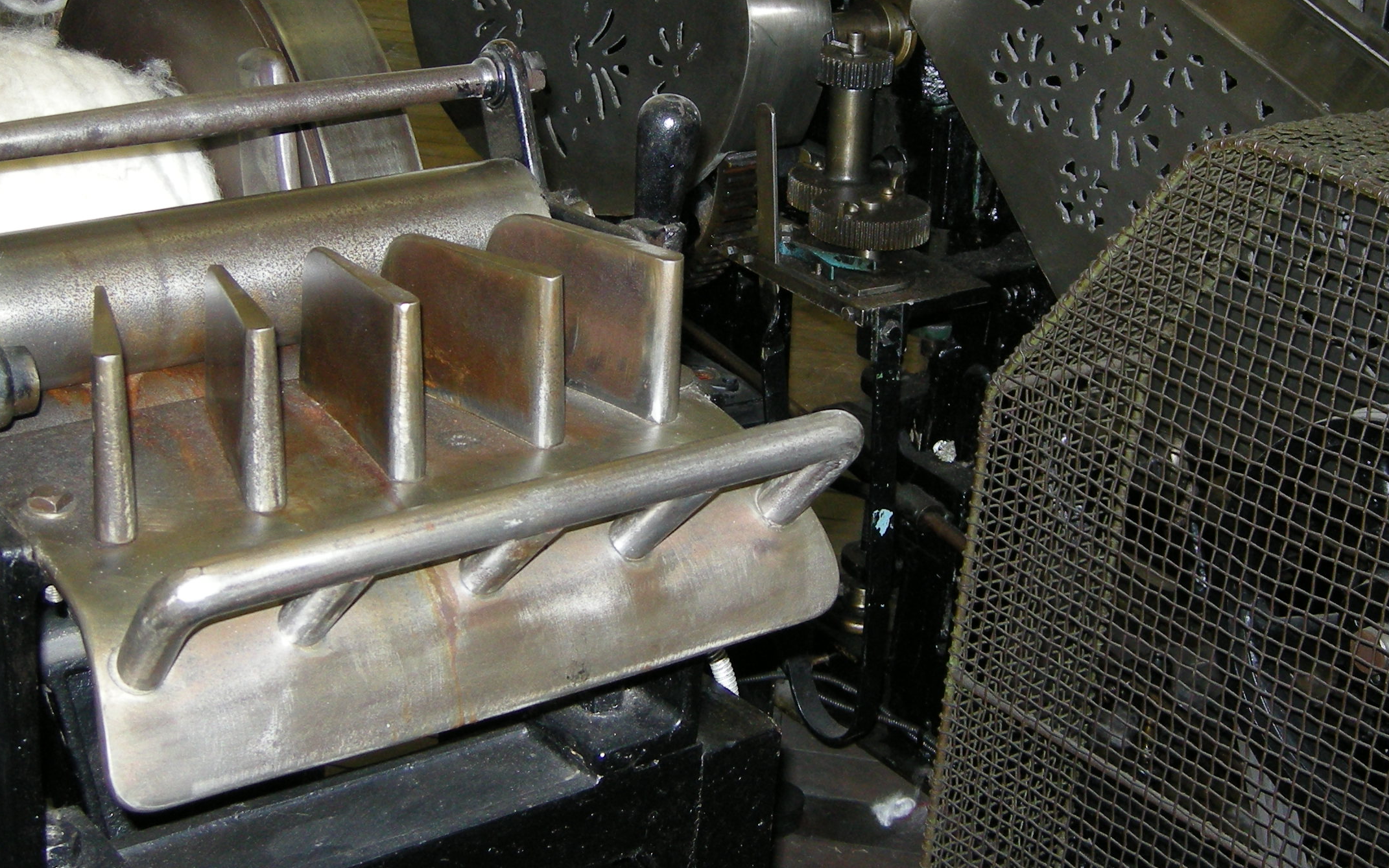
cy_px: 298
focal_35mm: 65
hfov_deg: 31.5
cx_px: 782
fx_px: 2461
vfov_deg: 20.0
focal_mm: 7.5
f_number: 2.7
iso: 119
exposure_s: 1/60
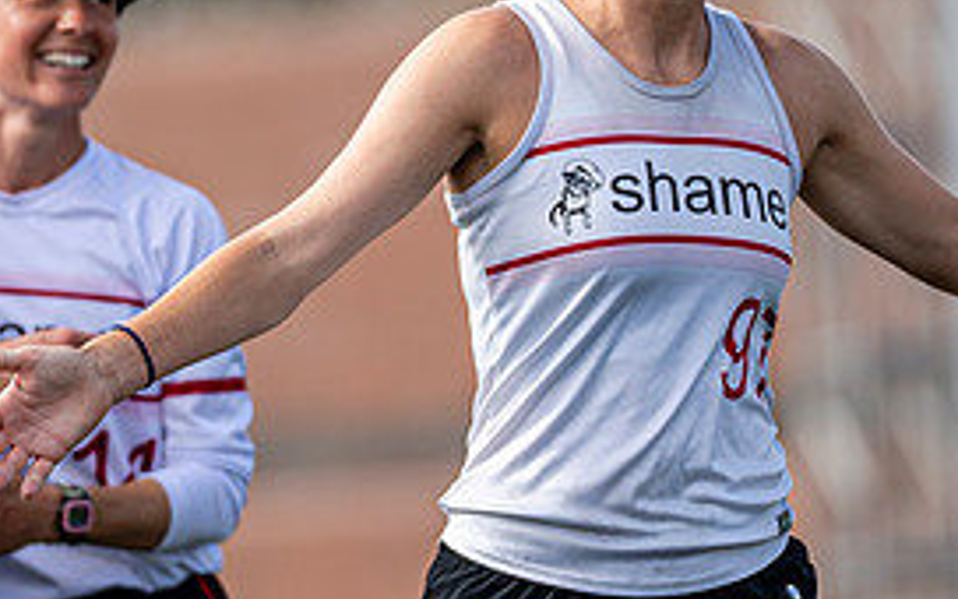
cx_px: 503
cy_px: 230
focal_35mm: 972
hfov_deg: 2.2
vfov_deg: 1.4
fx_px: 25378
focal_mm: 300
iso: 100
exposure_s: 1/1000
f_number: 3.2
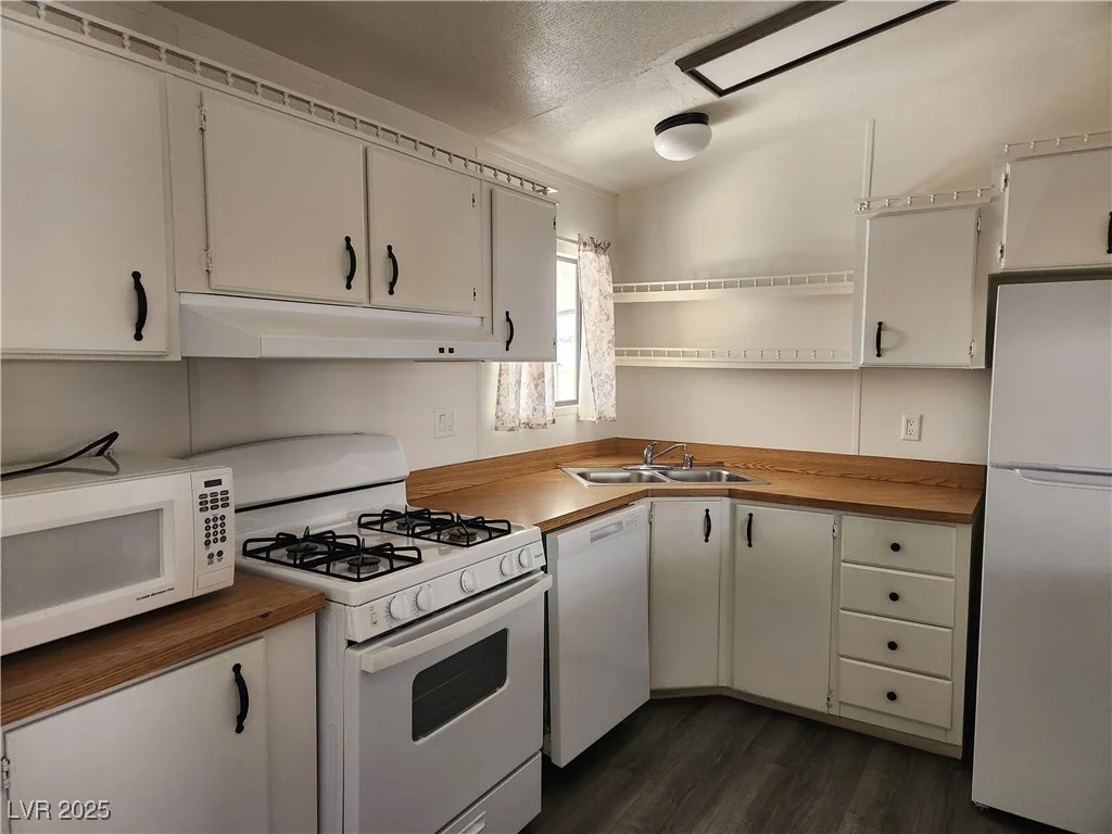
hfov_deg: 73.9
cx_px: 556
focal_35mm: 23
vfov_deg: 58.9
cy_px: 417
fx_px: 739
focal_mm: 5.4
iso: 250
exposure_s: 1/120
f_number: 1.8
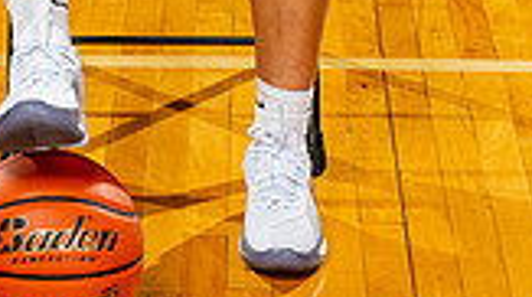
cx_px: 127
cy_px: -356
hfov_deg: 10.6
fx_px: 2858
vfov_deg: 5.8
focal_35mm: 203
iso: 320
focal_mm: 70
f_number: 5.6
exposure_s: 1/250
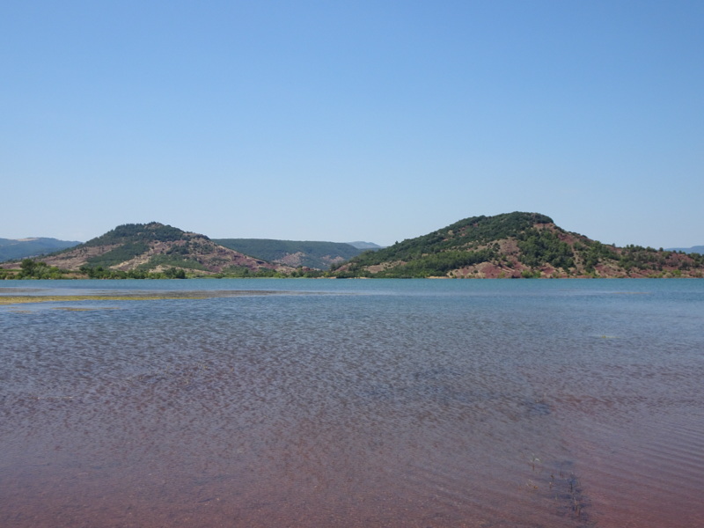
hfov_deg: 52.6
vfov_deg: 40.7
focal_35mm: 35
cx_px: 352
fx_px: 712
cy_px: 264
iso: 80
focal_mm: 5.98
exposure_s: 1/800
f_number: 4
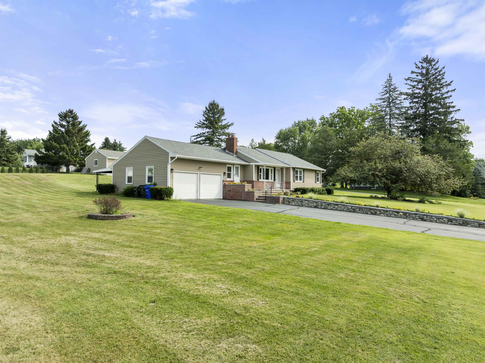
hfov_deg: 71.6
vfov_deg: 56.8
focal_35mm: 24
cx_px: 242
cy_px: 182
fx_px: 336
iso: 160
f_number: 2.8
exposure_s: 1/2500
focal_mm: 12.29
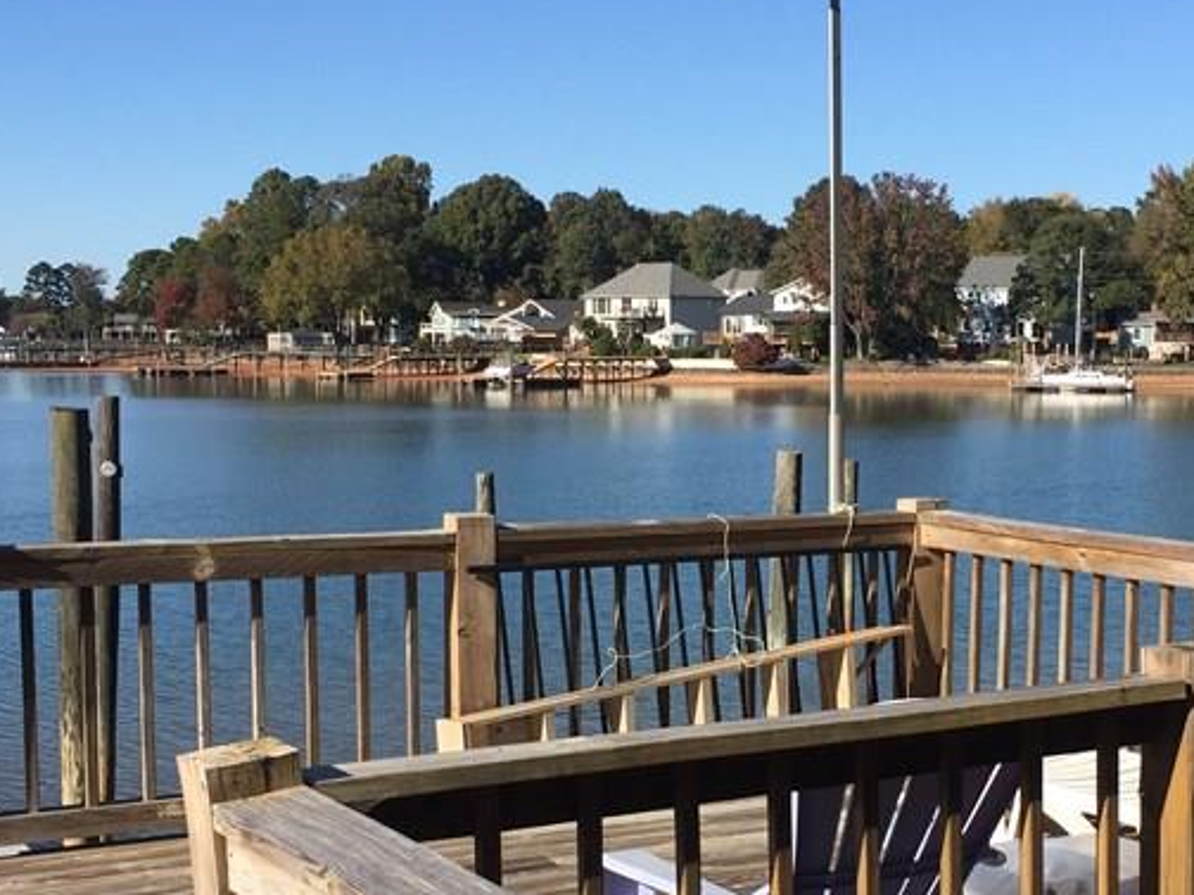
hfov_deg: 32.5
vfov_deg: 24.7
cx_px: 783
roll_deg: -1.0
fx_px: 2035
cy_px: 572
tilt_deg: -4.0
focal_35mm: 59
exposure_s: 1/1647
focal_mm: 4.15
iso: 32
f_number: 2.2
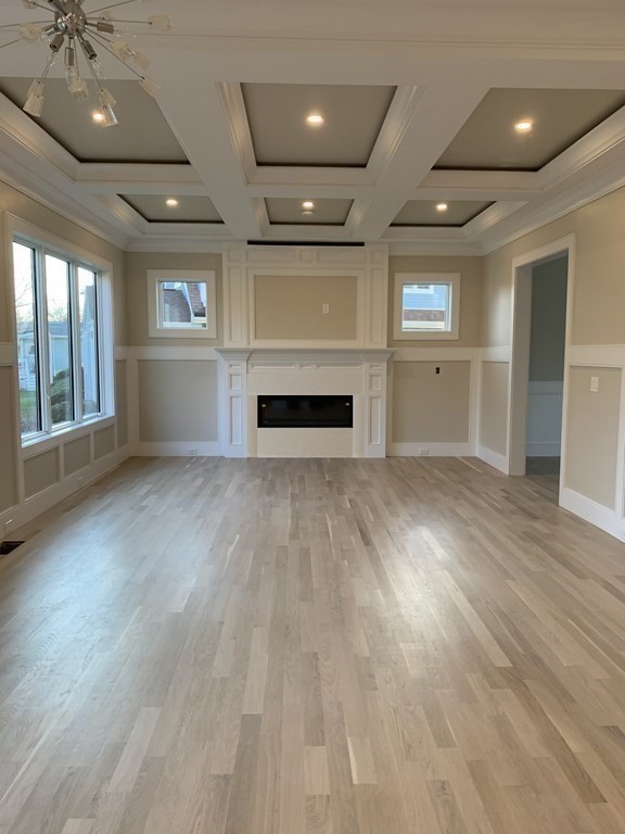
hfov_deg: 53.1
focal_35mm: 26
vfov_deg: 67.3
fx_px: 626
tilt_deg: -5.0
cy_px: 417
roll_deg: +0.2
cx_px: 312
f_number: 1.8
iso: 50
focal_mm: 4.25
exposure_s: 1/60
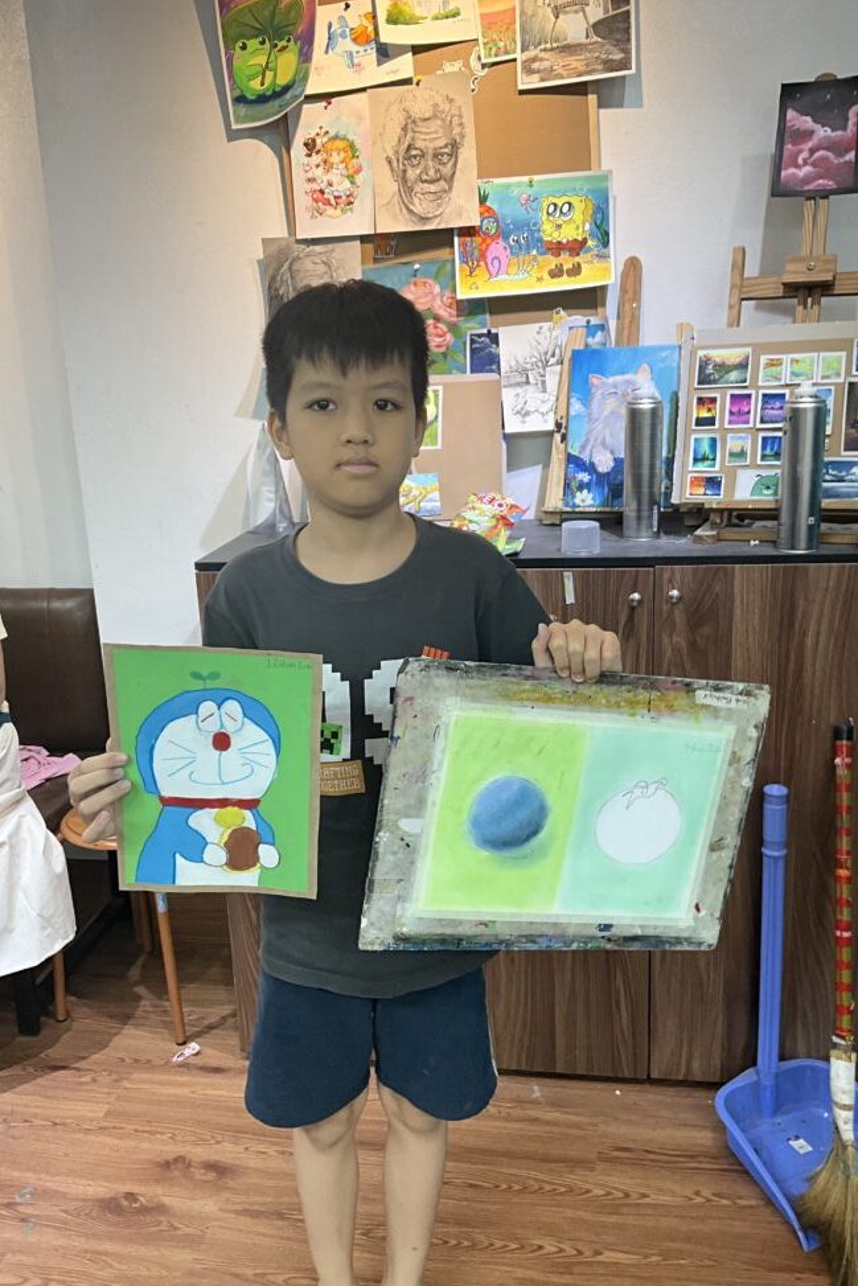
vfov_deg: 60.3
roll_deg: +2.4
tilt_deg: -15.4
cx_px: 432
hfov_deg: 42.3
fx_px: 1108
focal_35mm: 31
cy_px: 648
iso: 64
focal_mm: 3
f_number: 1.8
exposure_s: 1/100
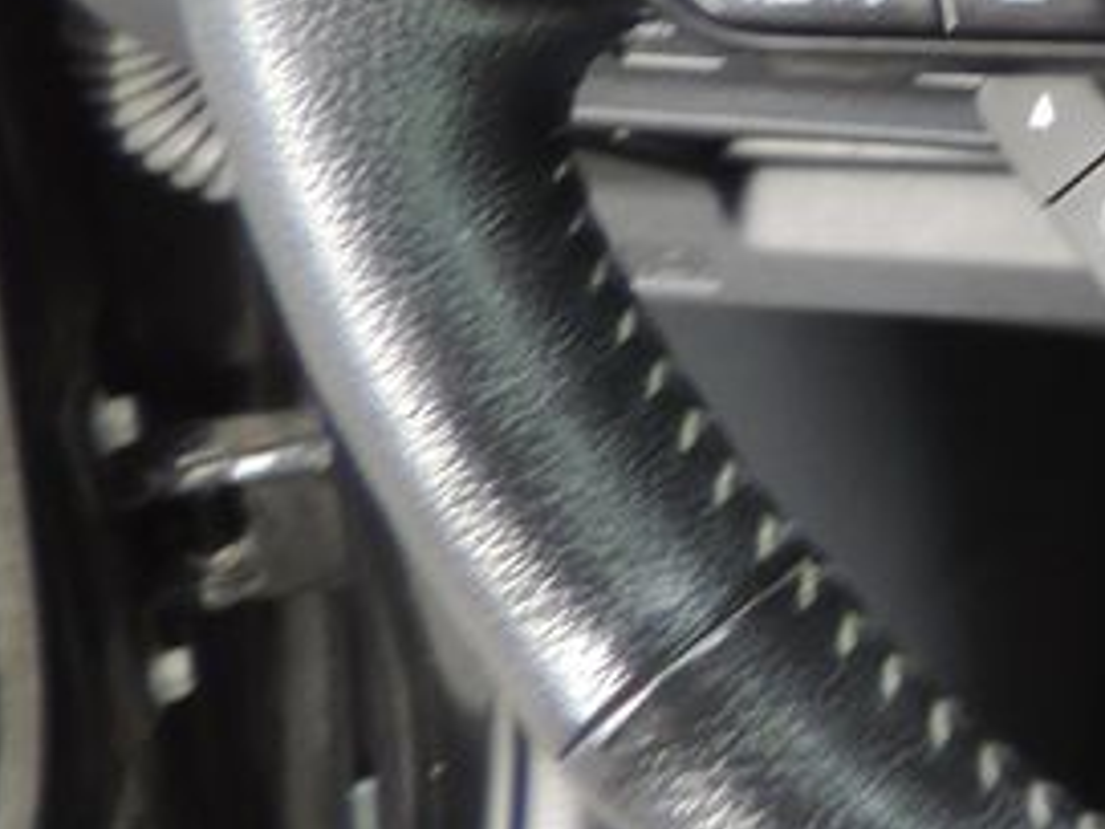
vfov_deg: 12.4
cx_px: 2320
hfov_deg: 14.1
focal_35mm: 113
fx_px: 3607
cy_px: -431
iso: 110
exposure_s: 1/30
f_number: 3
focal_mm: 4.3
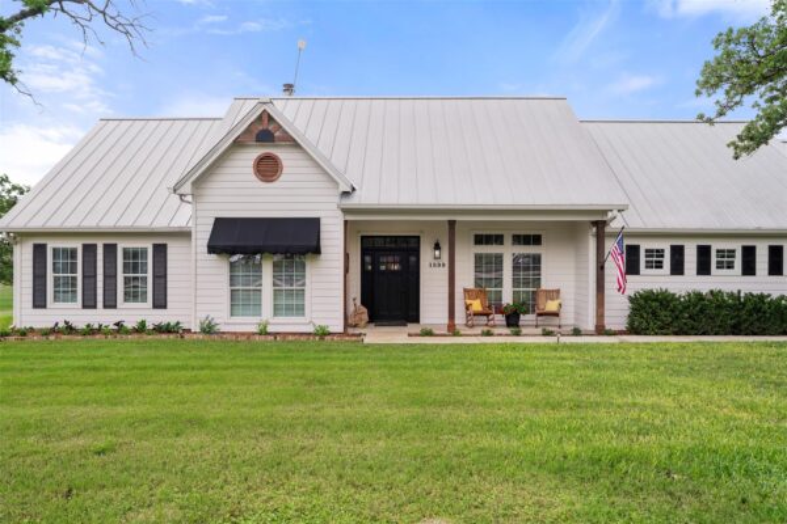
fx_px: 525
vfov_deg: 53.1
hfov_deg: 73.7
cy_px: 262
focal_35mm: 24
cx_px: 394
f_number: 5.6
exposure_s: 1/200
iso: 640
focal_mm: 24
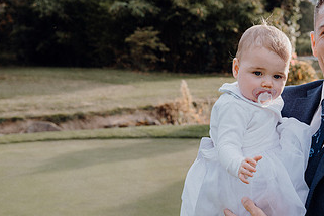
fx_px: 666
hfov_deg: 26.5
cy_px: 129
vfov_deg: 18.4
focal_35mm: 74
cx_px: 287
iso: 160
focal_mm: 41
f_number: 5
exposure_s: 1/160
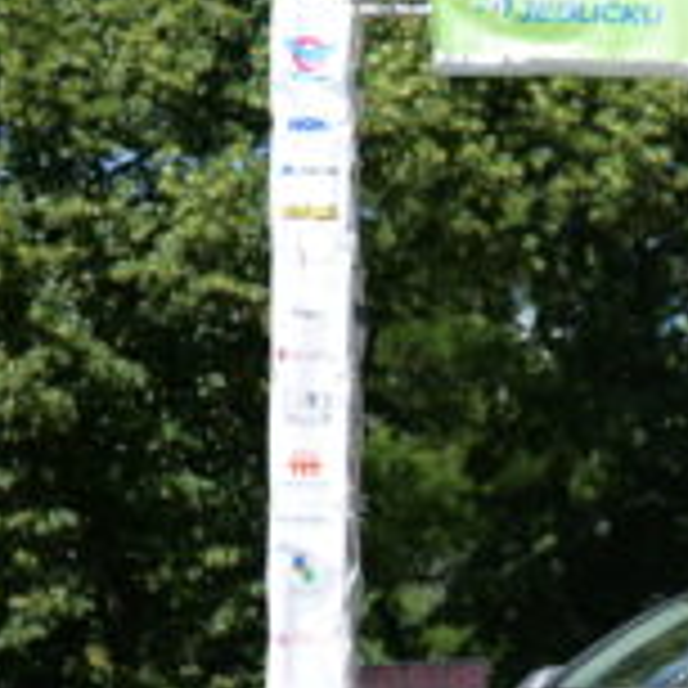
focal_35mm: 117
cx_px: 935
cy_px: 522
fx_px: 2631
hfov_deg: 14.2
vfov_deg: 14.8
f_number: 1.4
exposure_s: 1/6400
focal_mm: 35
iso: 125
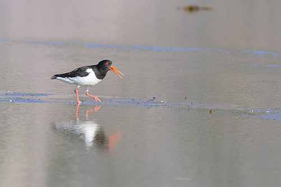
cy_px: 81
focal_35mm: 577
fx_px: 4498
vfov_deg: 2.4
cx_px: 127
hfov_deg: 3.6
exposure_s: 1/1600
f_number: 9
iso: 800
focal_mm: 500
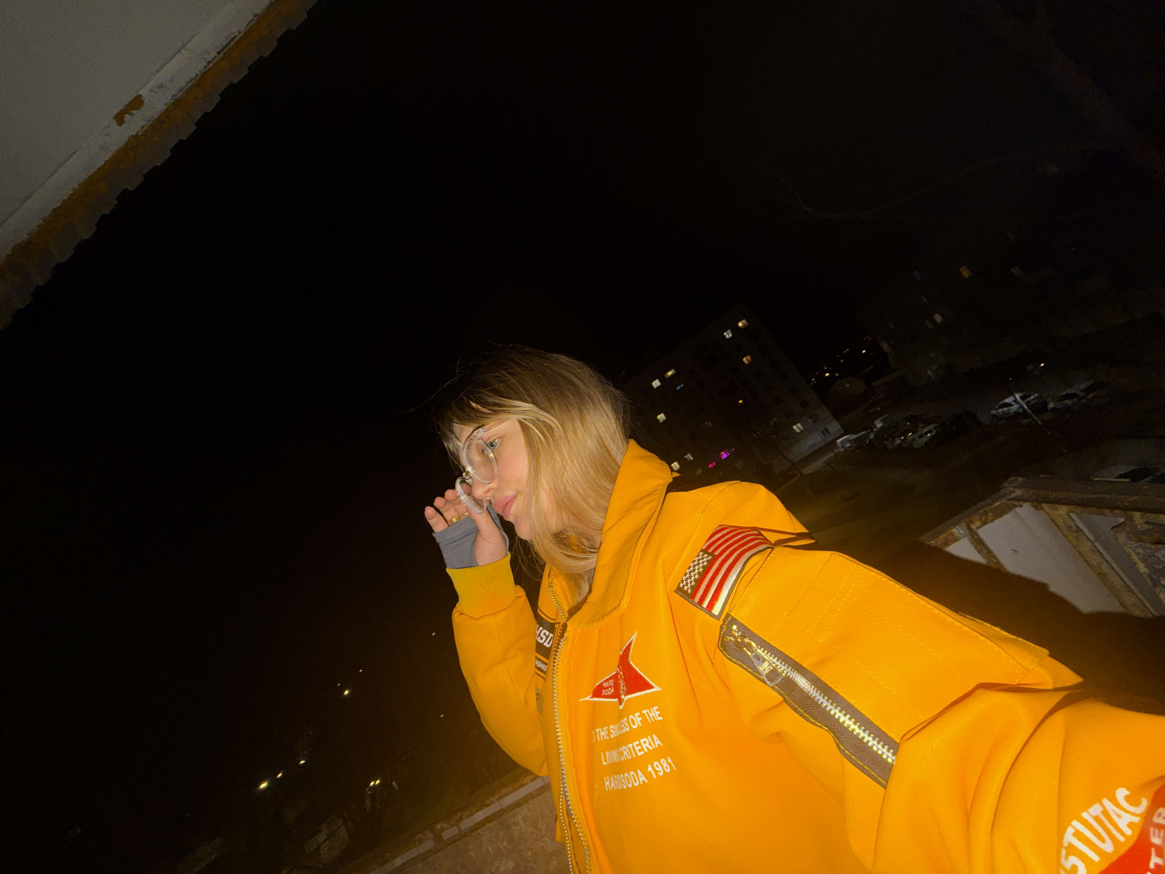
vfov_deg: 85.7
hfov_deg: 102.1
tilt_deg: +9.5
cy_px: 437
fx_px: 471
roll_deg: +32.9
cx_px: 582
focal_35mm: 14
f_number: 2.2
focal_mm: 2.22
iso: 40
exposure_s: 1/25
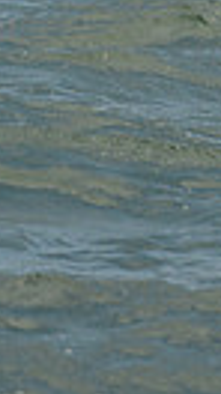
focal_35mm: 737
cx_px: 172
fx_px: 7698
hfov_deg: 1.6
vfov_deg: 2.9
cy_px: -430
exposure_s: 1/800
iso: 320
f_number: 13
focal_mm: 160
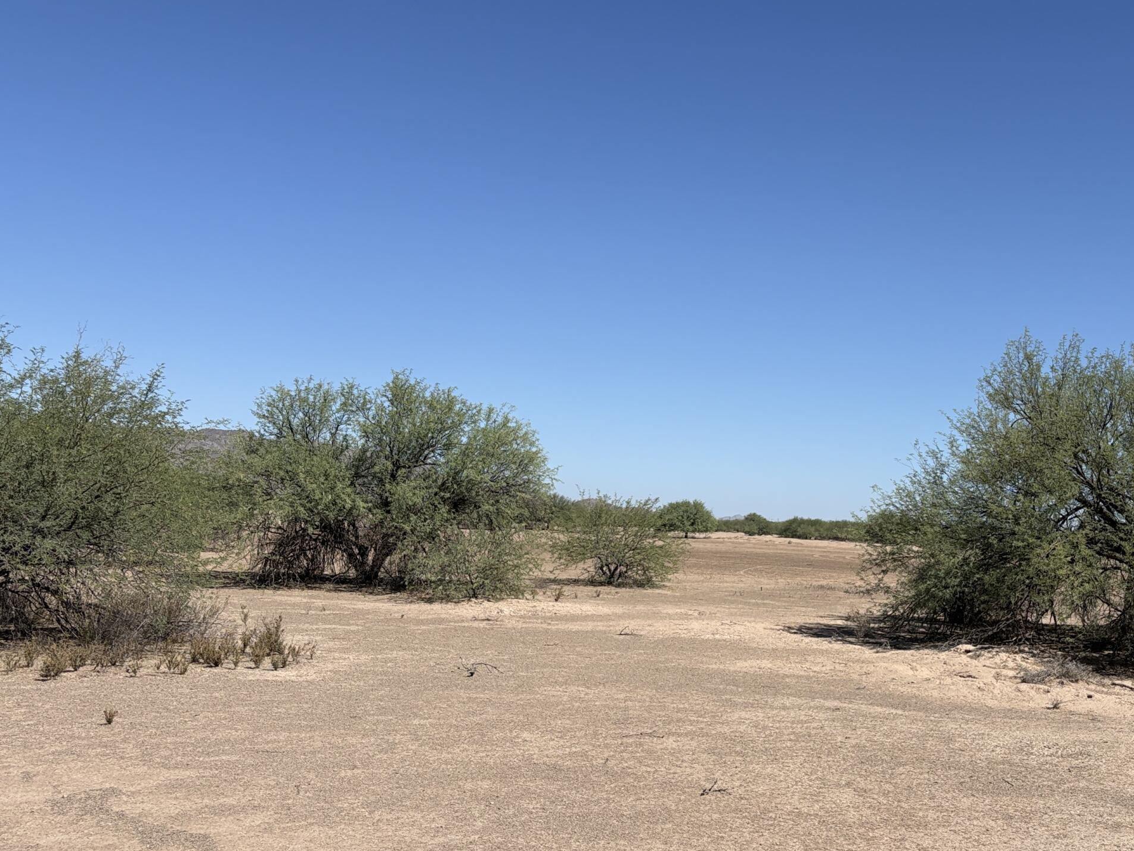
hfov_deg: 45.0
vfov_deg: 35.0
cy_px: 504
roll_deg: -4.1
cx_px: 770
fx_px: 1343
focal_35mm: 41
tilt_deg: +2.2
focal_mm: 5.96
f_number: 1.6
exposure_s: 1/5348
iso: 50
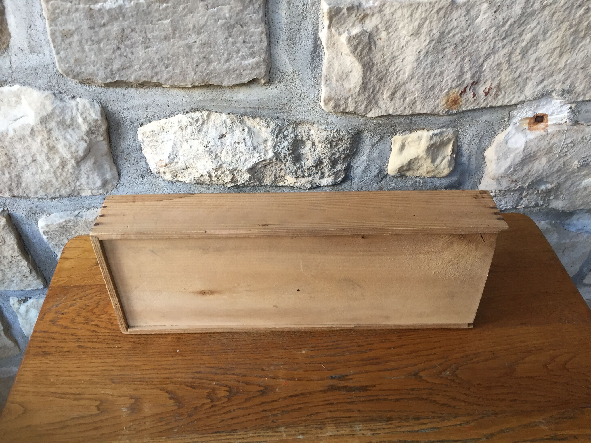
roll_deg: +1.9
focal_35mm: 29
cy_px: 222
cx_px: 296
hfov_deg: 61.7
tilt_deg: -43.6
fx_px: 495
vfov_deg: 48.2
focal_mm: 4.15
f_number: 2.2
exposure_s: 1/33
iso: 100
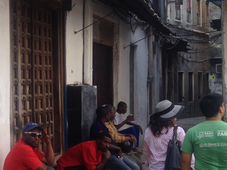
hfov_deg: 22.3
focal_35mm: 82
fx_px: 538
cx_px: -30
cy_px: 97
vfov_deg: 18.0
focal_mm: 4.28
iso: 50
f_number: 2.4
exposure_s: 1/244
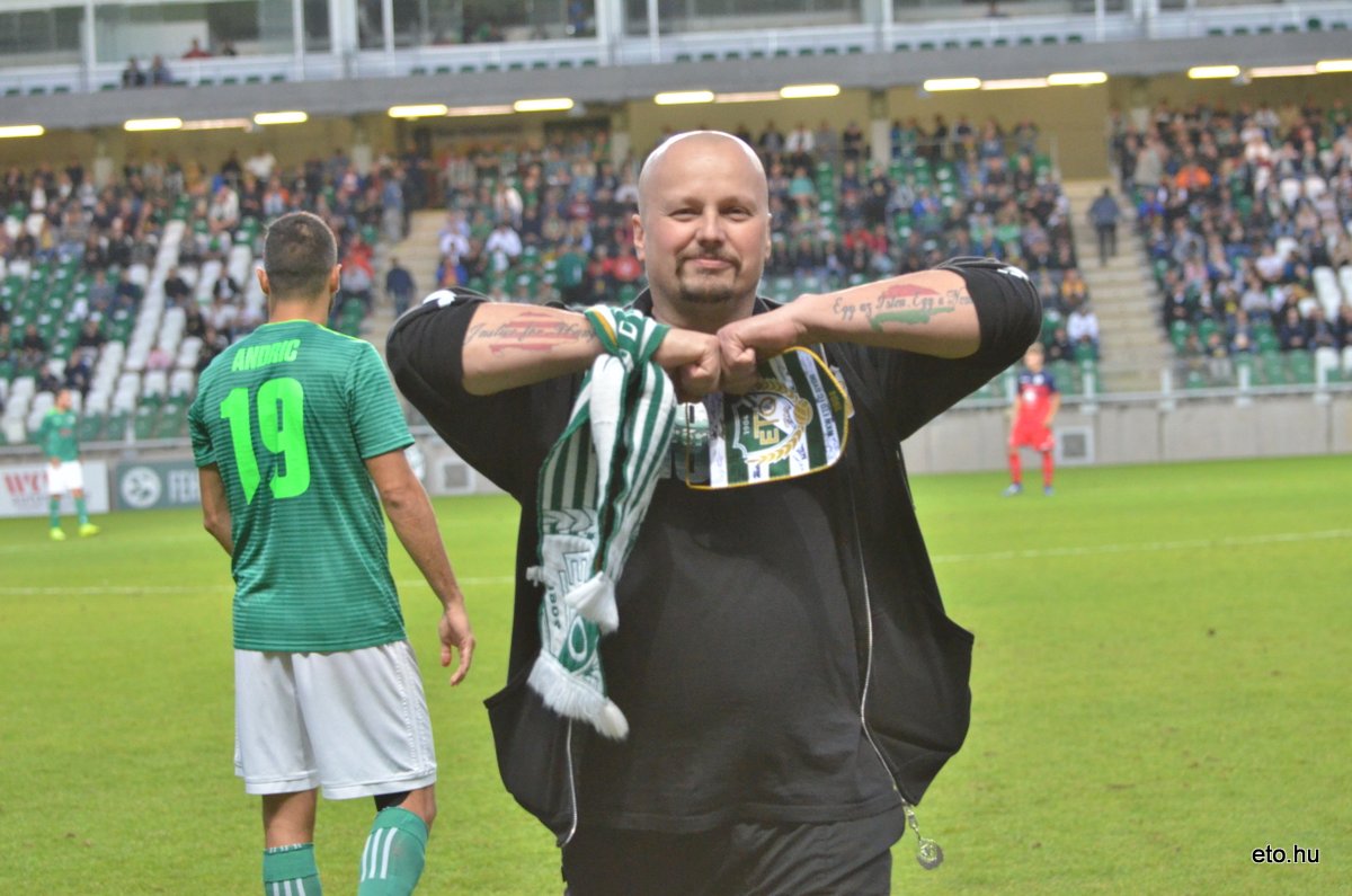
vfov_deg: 13.0
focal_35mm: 105
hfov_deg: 19.5
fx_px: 3935
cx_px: 676
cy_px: 448
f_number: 4.5
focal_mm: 70
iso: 2500
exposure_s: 1/250
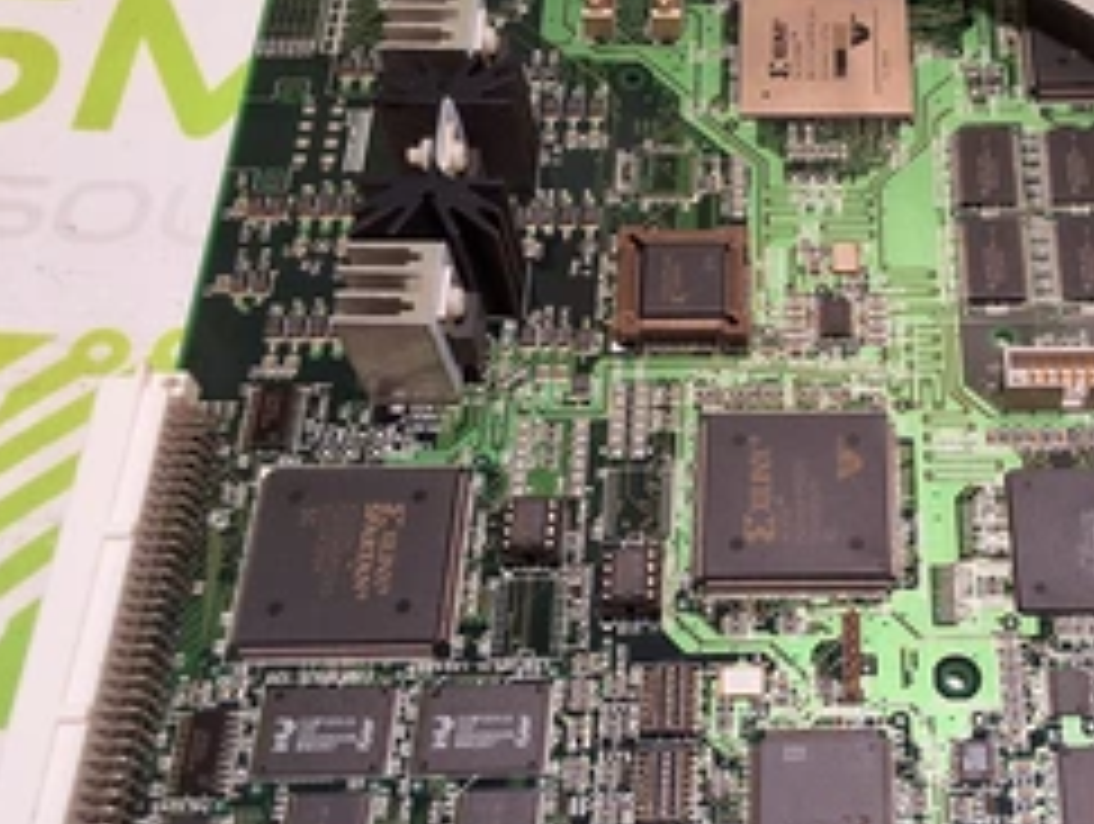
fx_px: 1456
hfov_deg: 39.8
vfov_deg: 31.6
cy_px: 419
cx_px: 851
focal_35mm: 46
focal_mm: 2.91
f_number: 1.9
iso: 50
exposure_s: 1/120
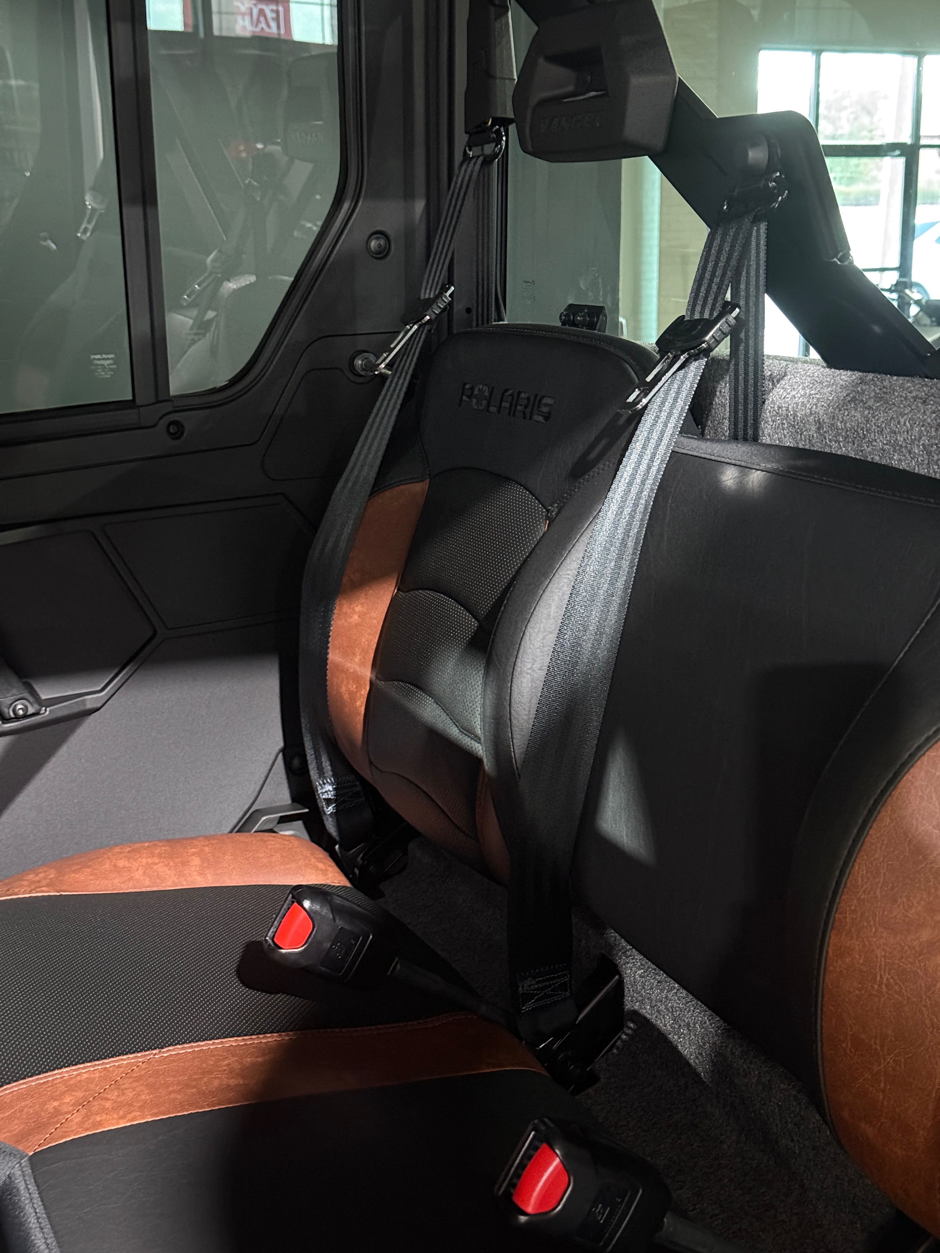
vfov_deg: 39.7
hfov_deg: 30.3
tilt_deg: -12.4
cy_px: 626
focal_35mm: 48
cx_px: 470
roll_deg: -0.6
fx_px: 1738
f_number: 1.78
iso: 1000
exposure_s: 1/15
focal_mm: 6.76
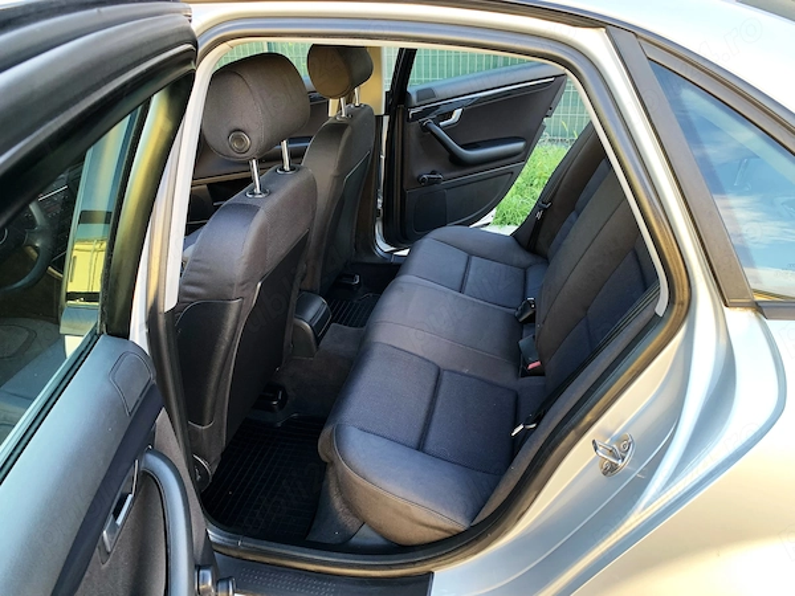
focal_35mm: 26
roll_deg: +1.6
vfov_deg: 53.1
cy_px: 298
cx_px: 398
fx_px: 597
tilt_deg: -26.9
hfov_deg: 67.3
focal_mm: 4.25
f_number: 1.8
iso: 100
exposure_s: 1/105
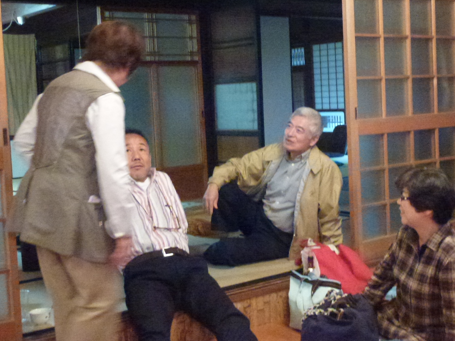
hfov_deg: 35.2
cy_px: 169
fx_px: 710
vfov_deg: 27.0
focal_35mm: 54
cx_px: 300
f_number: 3.8
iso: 1250
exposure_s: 1/15
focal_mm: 6.8
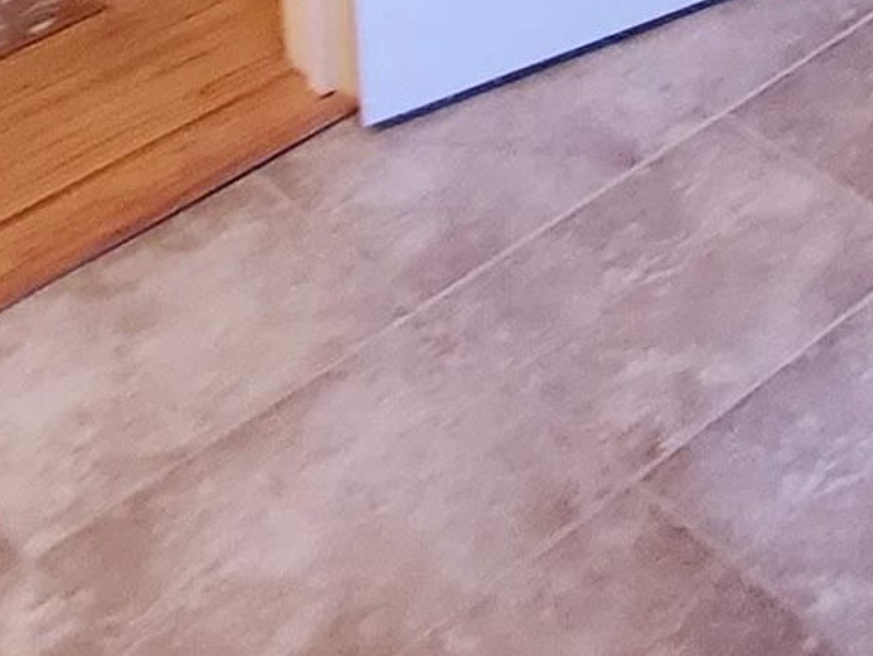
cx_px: 1415
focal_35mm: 84
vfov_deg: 11.7
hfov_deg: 19.4
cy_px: -1196
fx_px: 2120
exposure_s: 1/40
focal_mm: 1.8
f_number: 2.2
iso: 500
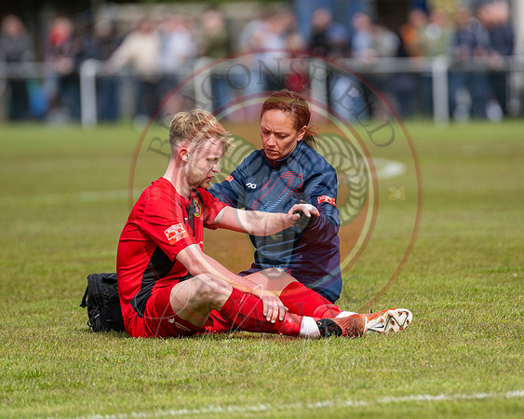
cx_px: 304
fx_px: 7781
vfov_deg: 3.1
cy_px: 139
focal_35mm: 502
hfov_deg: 3.9
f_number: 4
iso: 400
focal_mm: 300
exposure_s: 1/3200
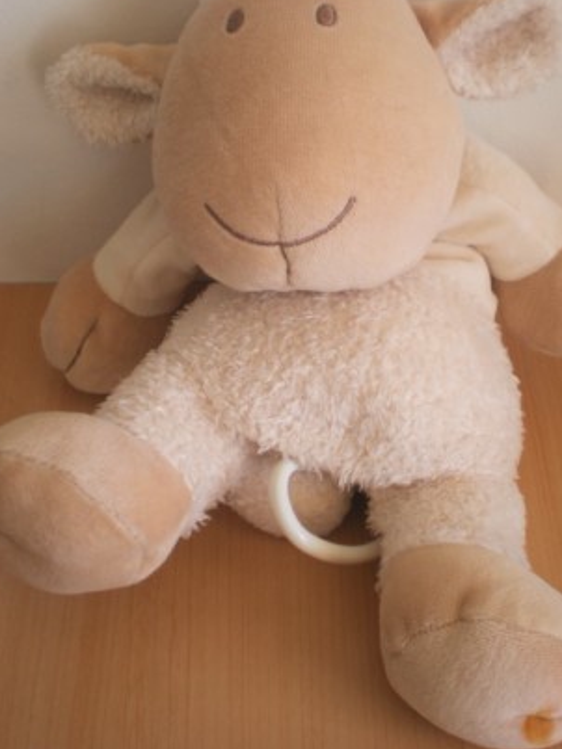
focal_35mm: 49
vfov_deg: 38.9
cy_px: 344
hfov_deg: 29.6
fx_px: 1061
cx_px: 333
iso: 105
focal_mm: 6.3
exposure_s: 1/58.7
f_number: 3.1
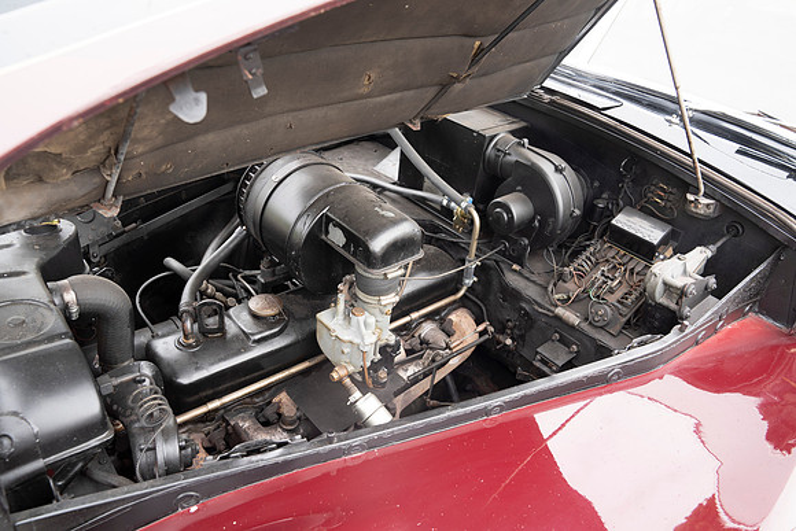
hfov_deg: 73.7
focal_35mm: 24
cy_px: 266
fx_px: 531
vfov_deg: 53.2
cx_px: 398
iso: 200
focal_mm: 24
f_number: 5.6
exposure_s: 1/40
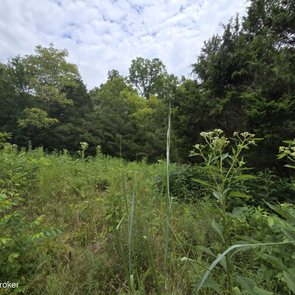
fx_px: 154
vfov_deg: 87.4
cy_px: 145
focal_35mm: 16
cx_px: 143
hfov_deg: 87.4
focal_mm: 2.2
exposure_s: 1/2246
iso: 50
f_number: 2.2
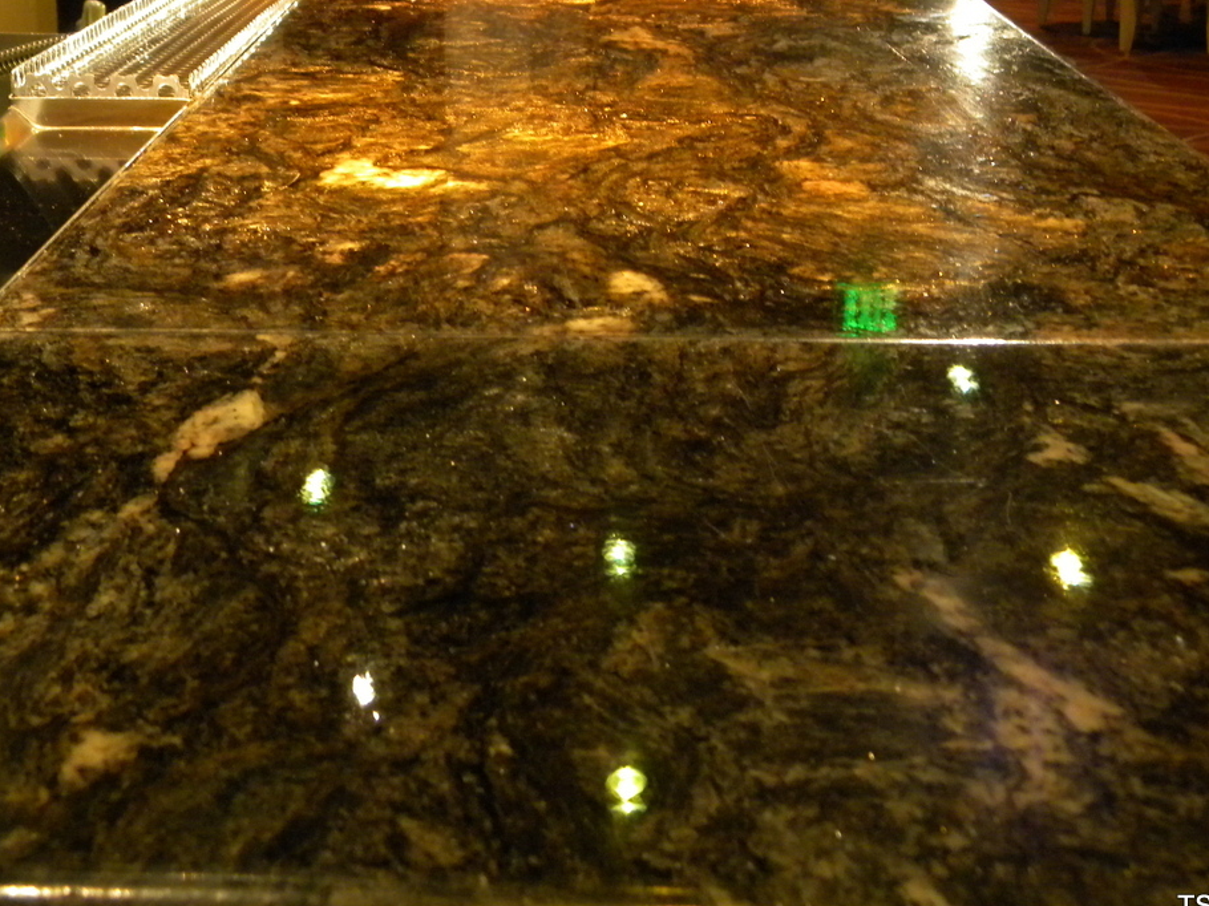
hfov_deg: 31.1
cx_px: 454
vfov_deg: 23.6
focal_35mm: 62
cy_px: 357
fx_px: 2165
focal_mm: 8.6
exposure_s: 1/15.5
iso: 400
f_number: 3.9
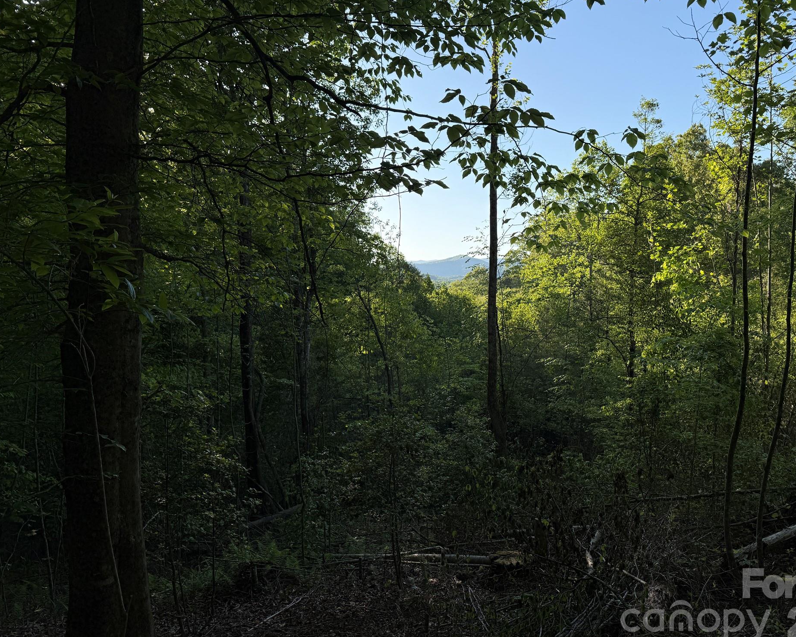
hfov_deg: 65.9
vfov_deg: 54.9
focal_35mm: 26
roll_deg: -0.3
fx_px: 613
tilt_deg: -2.5
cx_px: 438
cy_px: 322
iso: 80
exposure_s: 1/3584
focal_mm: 6.76
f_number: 1.78
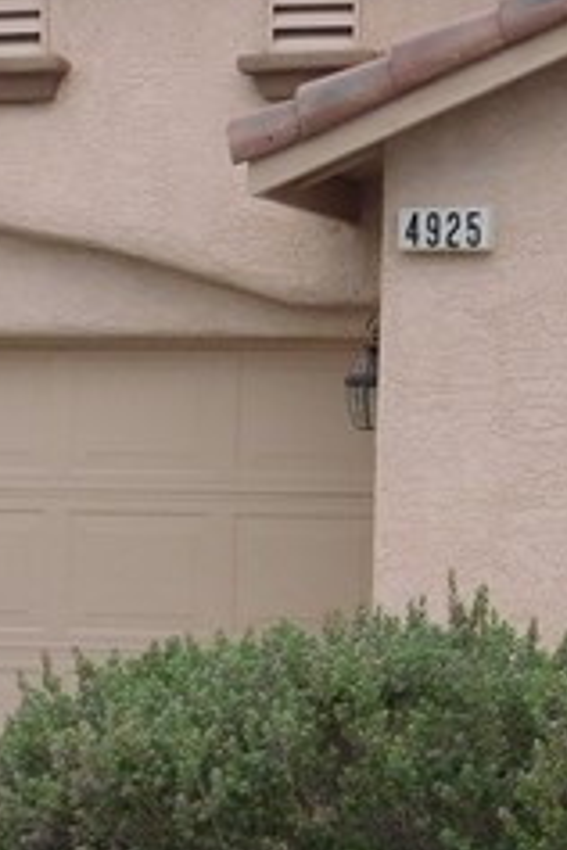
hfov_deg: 8.4
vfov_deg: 12.6
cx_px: 574
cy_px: 635
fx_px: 3827
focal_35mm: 162
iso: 125
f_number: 3.5
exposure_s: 1/1000
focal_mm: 6.3
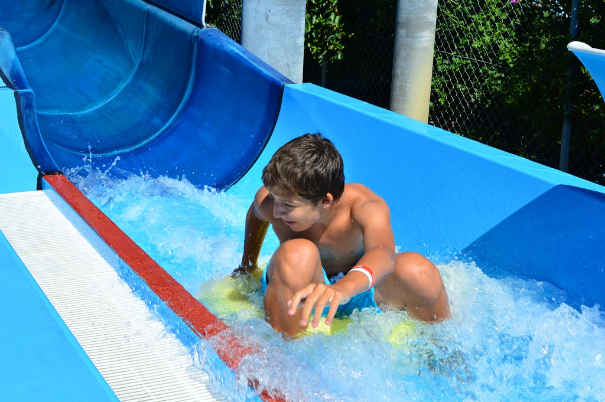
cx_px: 302
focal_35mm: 52
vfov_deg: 25.7
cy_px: 201
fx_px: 882
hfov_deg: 37.9
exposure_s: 1/250
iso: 100
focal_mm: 35
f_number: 10
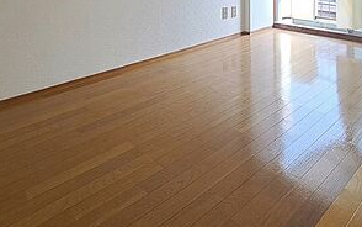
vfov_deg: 35.5
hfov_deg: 62.5
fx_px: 296
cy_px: -26
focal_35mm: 30
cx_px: 212
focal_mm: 1.74
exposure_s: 1/104
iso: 50
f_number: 2.2
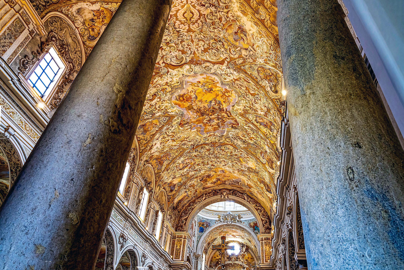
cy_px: 135
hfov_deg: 73.7
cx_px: 202
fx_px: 269
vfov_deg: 53.1
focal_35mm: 24
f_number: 7.1
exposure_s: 1/60
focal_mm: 24
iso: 1600
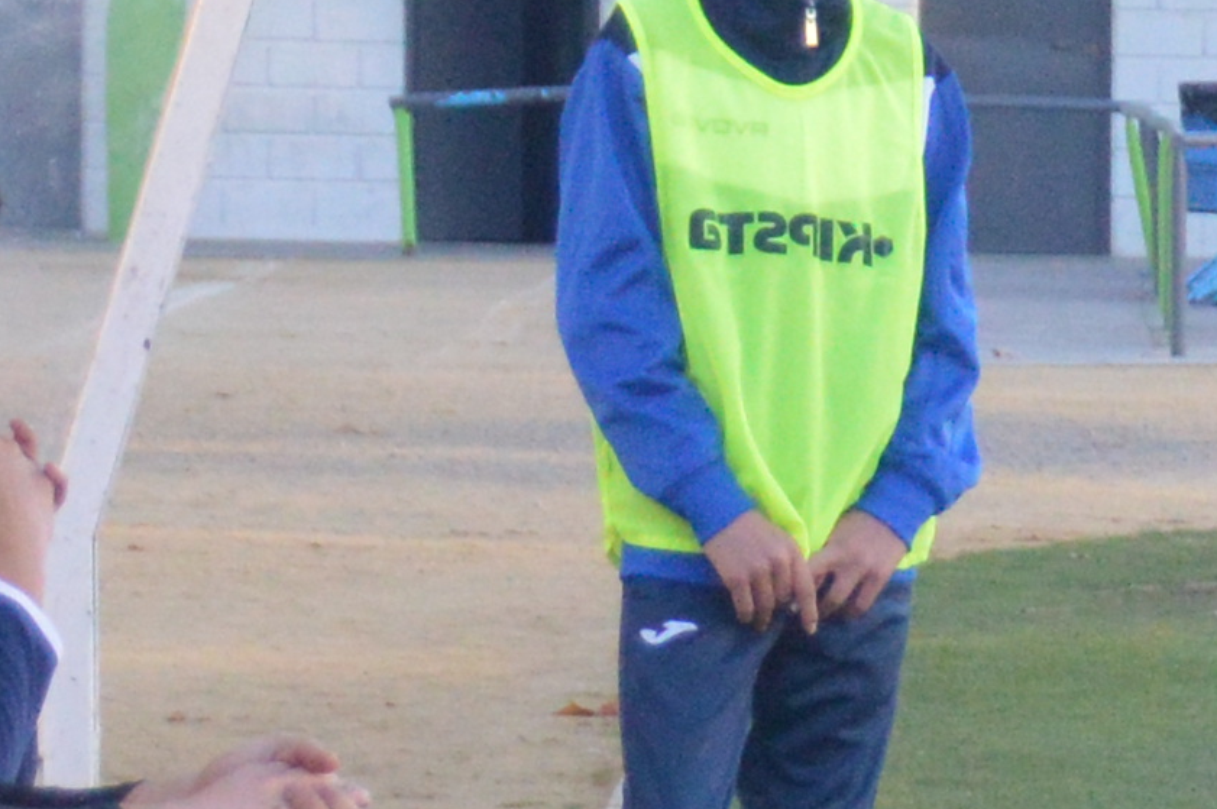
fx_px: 22458
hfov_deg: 3.1
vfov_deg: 2.1
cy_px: 1162
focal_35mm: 665
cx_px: 2255
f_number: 5
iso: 1400
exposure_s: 1/500
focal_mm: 62
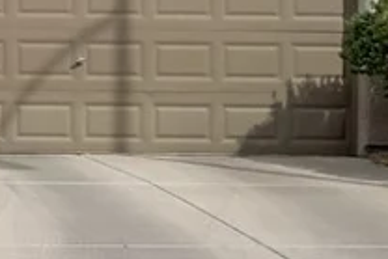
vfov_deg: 9.2
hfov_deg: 11.9
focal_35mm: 148
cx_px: -453
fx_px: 1596
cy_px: -46
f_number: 8
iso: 100
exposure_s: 1/200
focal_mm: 20
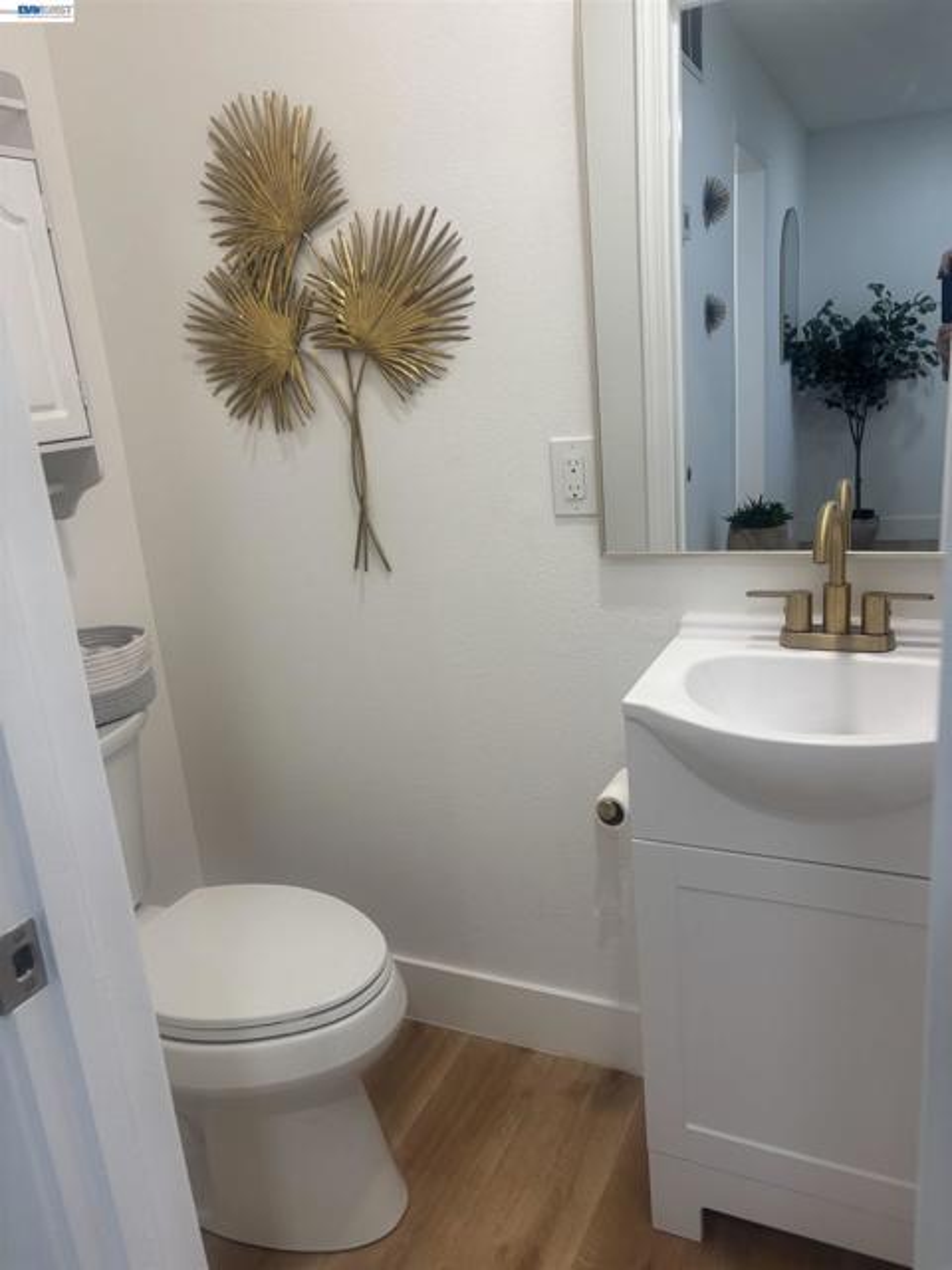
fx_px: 953
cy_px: 635
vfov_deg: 67.3
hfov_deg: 53.1
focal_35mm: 26
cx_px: 476
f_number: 1.6
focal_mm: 5.96
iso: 80
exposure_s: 1/120
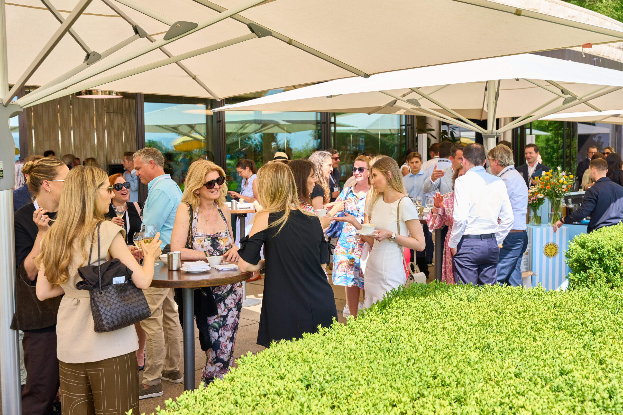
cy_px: 208
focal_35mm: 40
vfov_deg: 33.6
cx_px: 312
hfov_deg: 48.8
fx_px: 687
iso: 250
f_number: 5
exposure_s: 1/400
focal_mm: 39.7
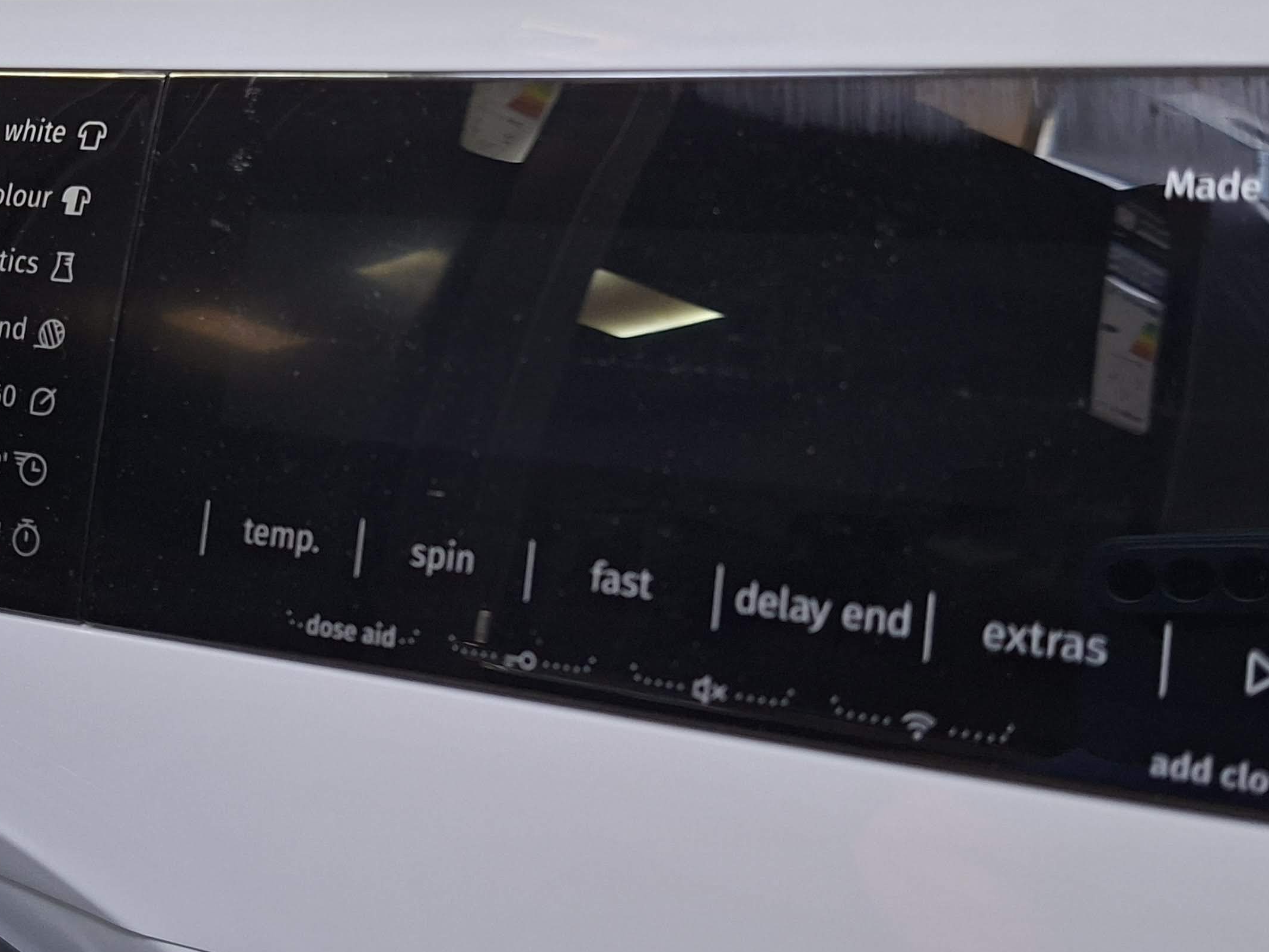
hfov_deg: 43.5
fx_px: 1576
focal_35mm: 43
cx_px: 466
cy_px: 399
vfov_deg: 33.5
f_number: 1.8
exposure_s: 1/50
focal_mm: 5.54
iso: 320
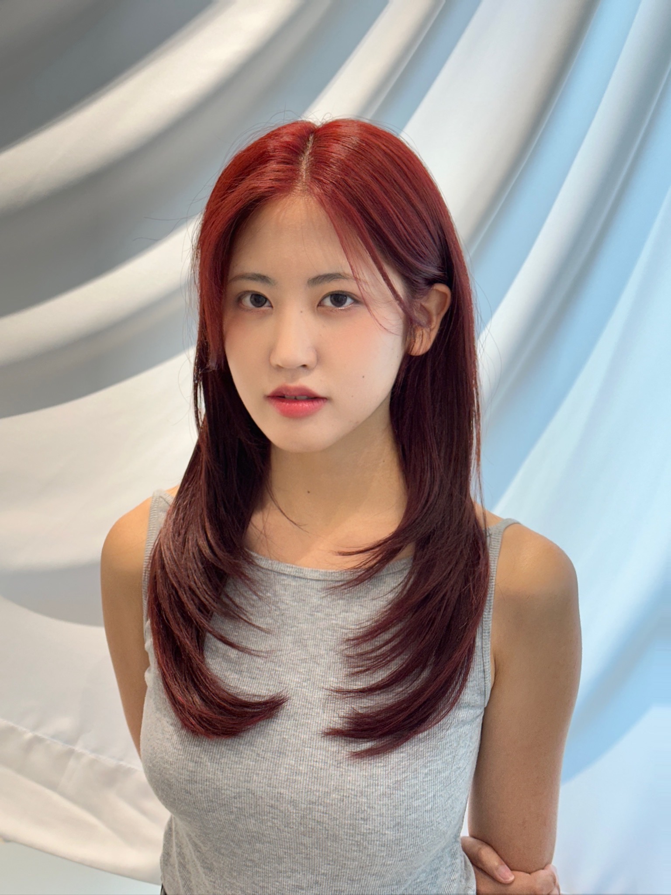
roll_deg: +0.0
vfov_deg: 39.7
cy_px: 448
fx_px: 1241
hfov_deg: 30.3
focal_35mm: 48
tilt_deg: -10.8
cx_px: 336
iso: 100
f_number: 1.78
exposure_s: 1/120
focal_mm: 6.86
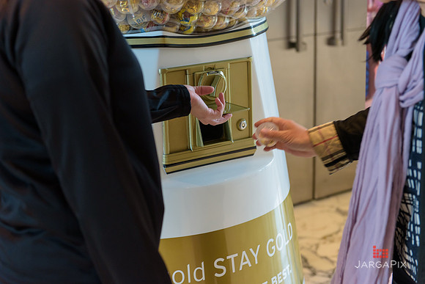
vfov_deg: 21.9
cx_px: 212
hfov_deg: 32.4
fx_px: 732
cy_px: 142
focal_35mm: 62
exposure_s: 1/125
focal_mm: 62
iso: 1250
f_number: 3.2
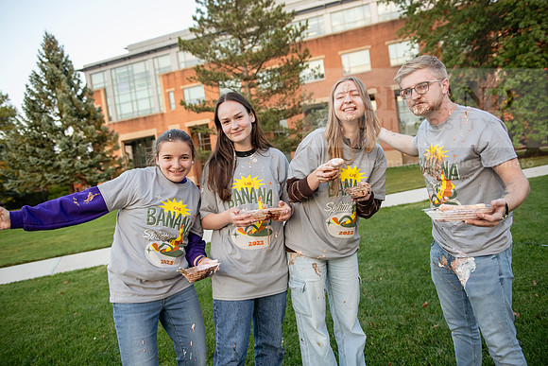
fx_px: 426
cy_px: 183
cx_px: 274
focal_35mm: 28
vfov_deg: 46.4
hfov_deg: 65.5
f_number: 3.2
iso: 800
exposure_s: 1/320
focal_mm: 28
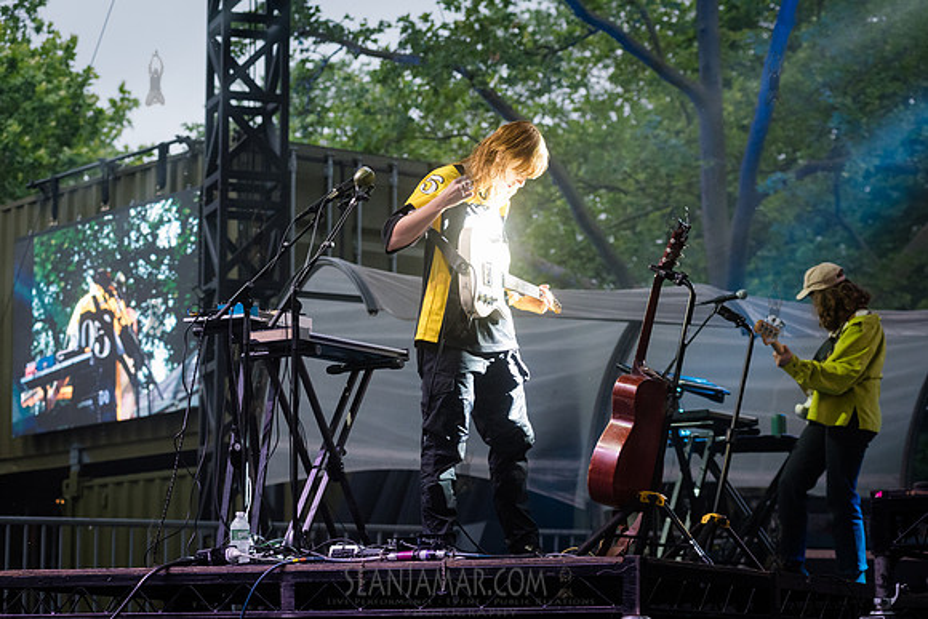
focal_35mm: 93
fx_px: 2402
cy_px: 310
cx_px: 464
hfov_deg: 21.9
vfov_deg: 14.7
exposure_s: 1/400
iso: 3200
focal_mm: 92
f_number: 4.5
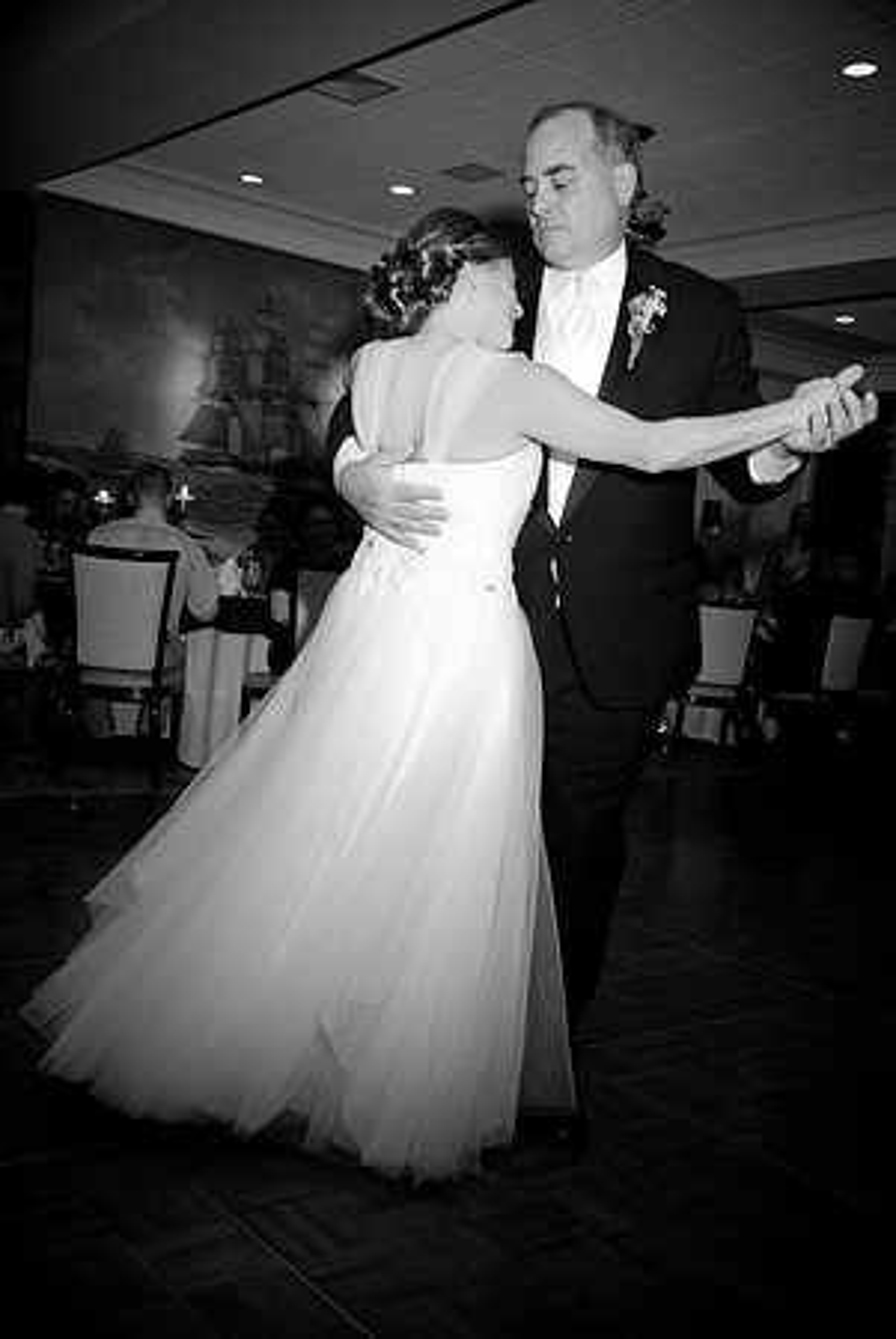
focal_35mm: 38
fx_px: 1397
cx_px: 448
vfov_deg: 51.2
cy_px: 670
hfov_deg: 35.6
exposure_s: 1/80
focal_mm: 25
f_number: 4
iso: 800
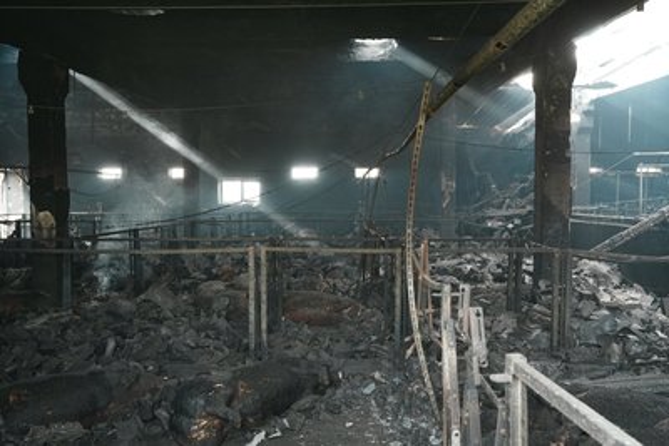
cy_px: 223
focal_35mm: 27
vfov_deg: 48.0
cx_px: 334
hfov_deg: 67.4
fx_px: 502
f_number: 5.6
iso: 1600
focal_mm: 27
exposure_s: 1/60.2
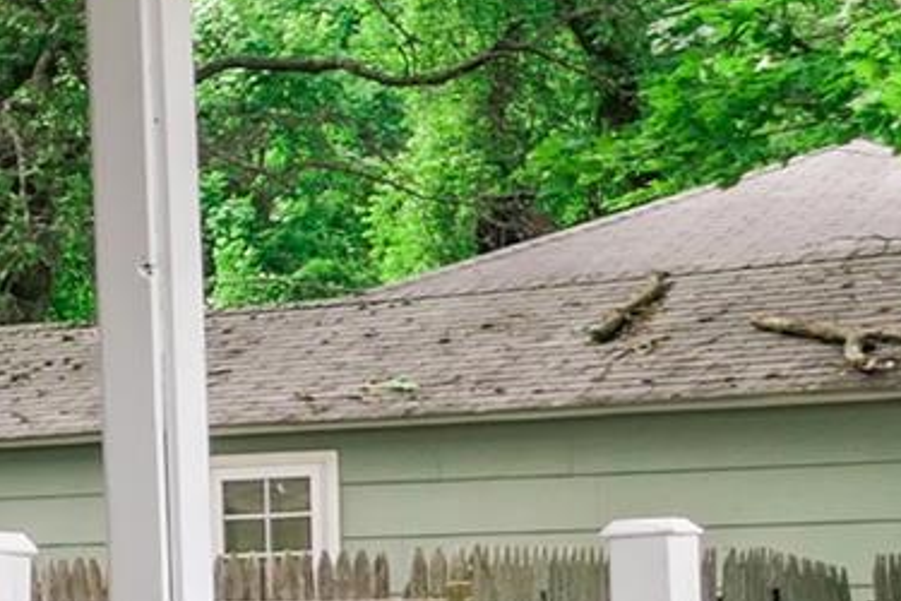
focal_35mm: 131
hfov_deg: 12.0
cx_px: -1386
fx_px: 3278
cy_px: 682
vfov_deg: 10.3
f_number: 2.8
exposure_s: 1/320
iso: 125
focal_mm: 8.8
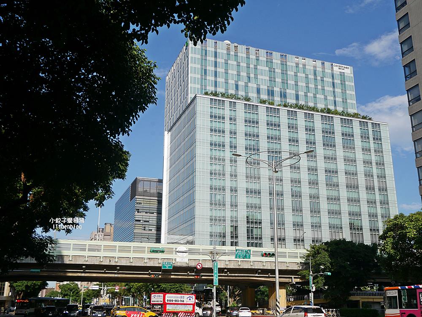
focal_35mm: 38
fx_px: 463
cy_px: 158
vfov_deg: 37.8
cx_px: 211
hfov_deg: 49.0
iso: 200
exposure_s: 1/1000
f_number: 6.3
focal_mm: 19
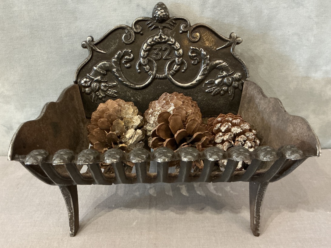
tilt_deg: -30.7
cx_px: 162
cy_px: 132
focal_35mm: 31
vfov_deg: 45.4
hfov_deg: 58.3
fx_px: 296
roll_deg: +0.8
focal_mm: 3
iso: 320
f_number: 1.8
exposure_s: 1/25
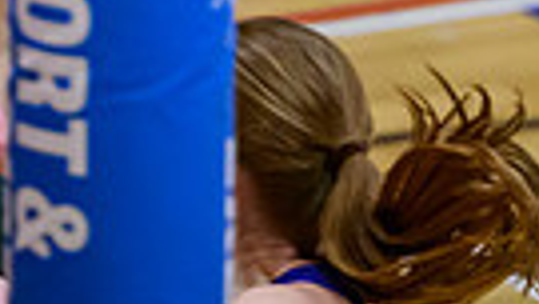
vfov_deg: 1.4
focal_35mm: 865
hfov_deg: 2.5
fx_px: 12365
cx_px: 411
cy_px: -527
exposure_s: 1/1000
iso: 4000
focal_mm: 150
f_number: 2.8
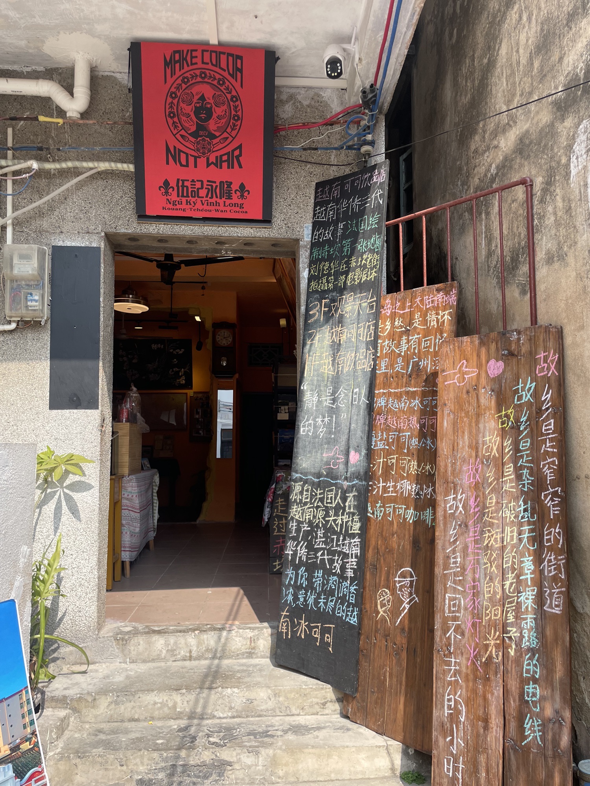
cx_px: 295
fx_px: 591
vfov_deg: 67.3
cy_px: 393
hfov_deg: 53.1
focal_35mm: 26
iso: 32
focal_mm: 4.2
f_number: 1.6
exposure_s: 1/1289
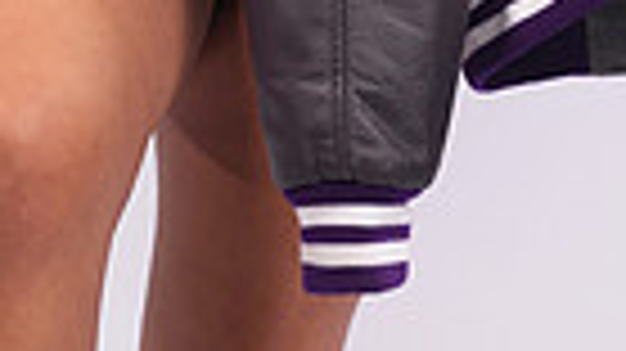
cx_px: 270
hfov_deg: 10.6
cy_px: -644
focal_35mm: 204
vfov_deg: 5.6
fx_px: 3384
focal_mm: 60
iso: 160
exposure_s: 1/200
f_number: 7.1
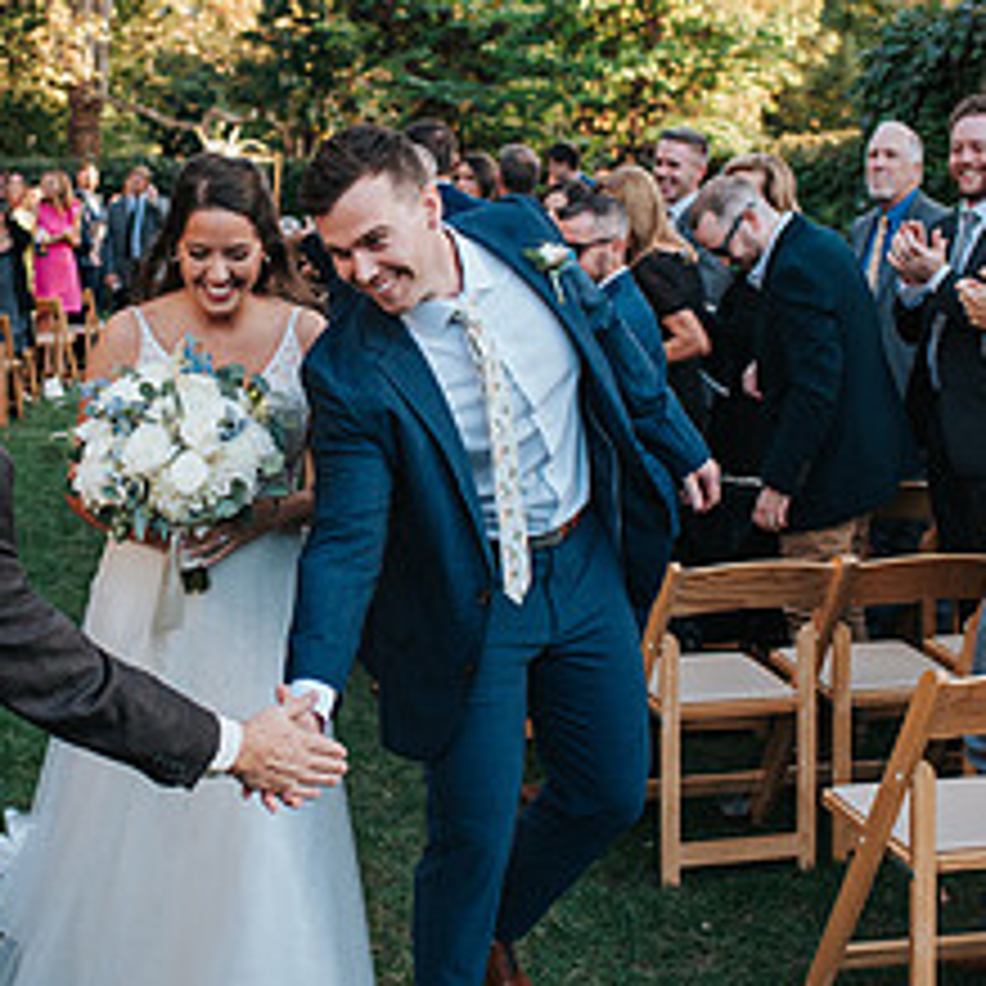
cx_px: 333
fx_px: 1966
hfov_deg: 28.0
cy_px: 387
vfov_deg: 28.1
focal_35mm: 61
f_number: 3.2
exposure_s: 1/800
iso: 1000
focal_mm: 35
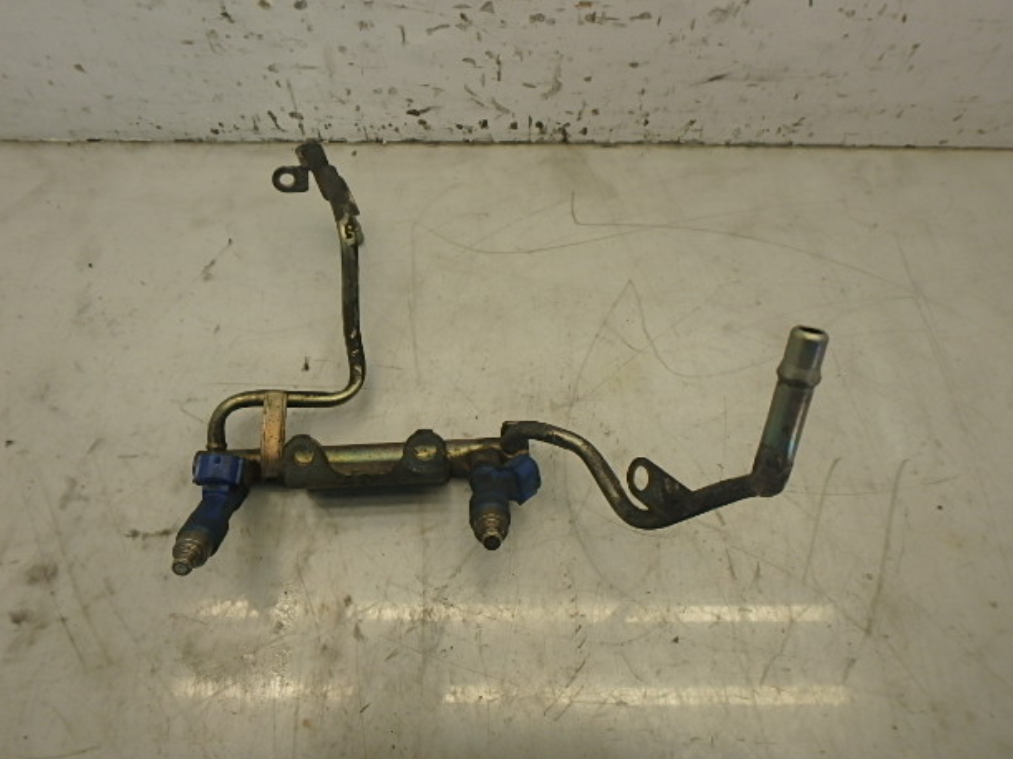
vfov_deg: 61.1
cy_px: 368
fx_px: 644
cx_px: 491
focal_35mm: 22
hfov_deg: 76.4
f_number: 3.5
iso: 125
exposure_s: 1/60
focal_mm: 3.7
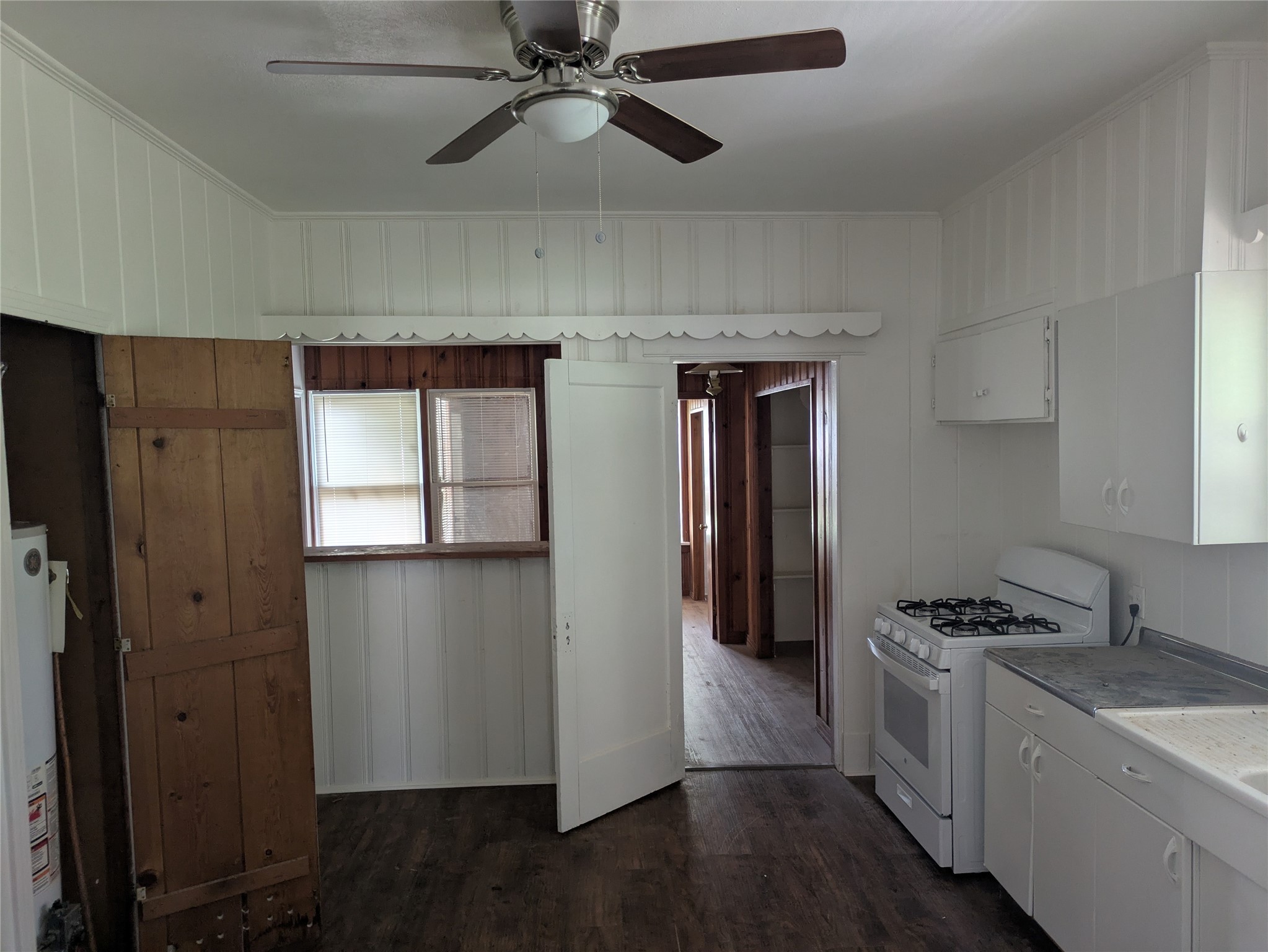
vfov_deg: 54.9
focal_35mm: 25
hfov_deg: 69.4
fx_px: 916
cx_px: 634
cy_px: 476
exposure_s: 1/40
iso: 170
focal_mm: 5.43
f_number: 1.89
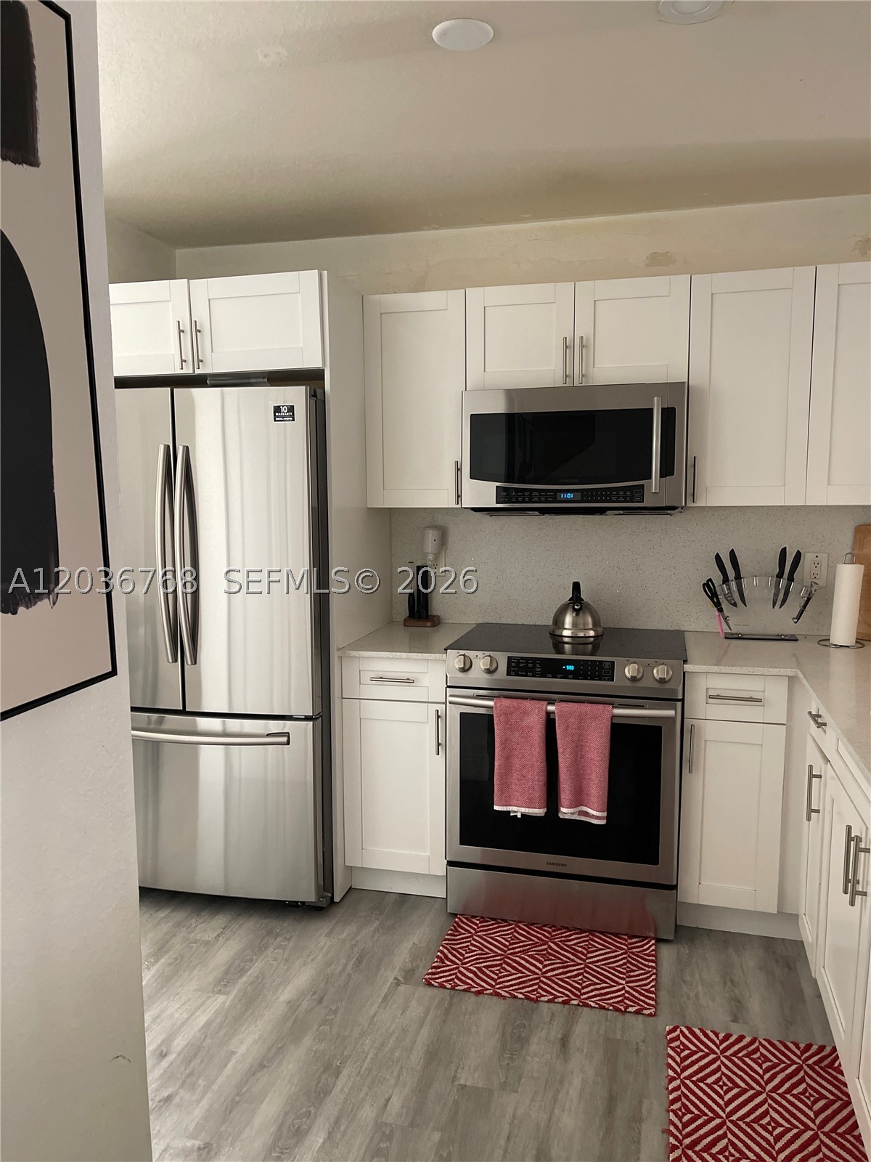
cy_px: 581
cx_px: 436
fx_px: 872
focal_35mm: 26
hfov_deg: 53.1
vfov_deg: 67.3
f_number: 1.6
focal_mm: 5.1
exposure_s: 1/60
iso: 400
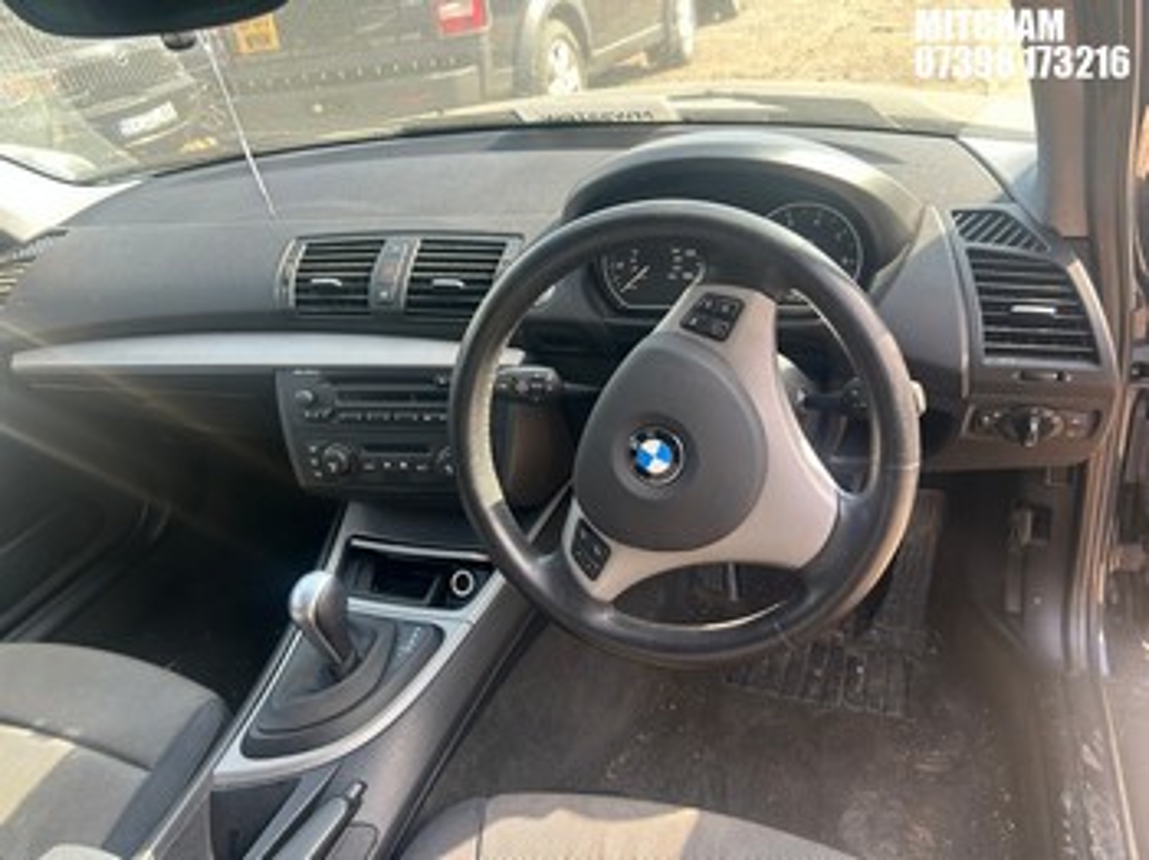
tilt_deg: -28.6
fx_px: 862
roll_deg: +10.2
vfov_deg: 53.0
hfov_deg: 67.3
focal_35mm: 26
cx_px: 574
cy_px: 430
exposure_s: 1/144
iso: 40
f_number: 1.5
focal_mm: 5.7
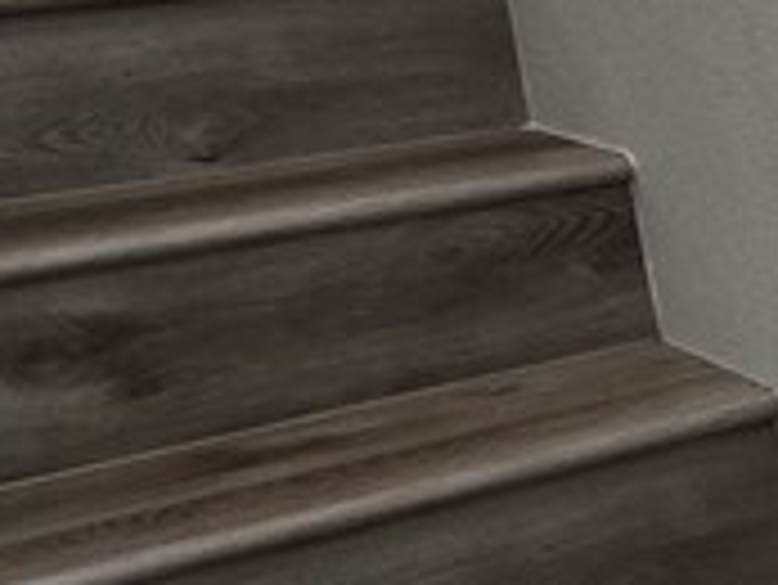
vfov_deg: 19.0
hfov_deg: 17.3
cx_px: 1605
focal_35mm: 77
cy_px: 472
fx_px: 1732
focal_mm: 2.2
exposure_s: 1/120
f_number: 2.2
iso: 80
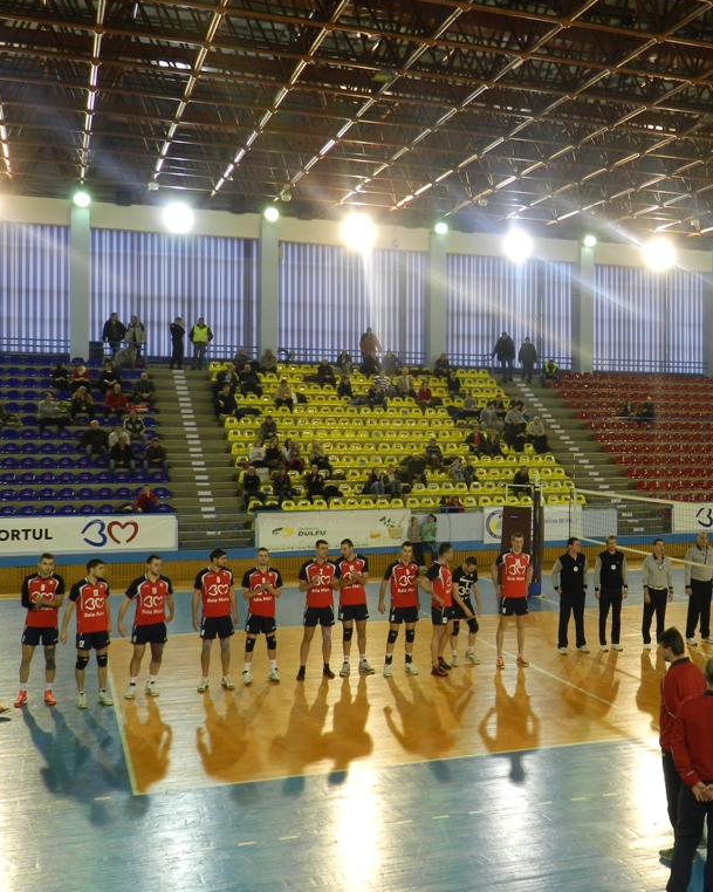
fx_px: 1109
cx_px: 534
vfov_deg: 43.8
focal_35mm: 42
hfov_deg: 34.9
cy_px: 444
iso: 160
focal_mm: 5.6
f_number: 3.7
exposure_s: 1/30
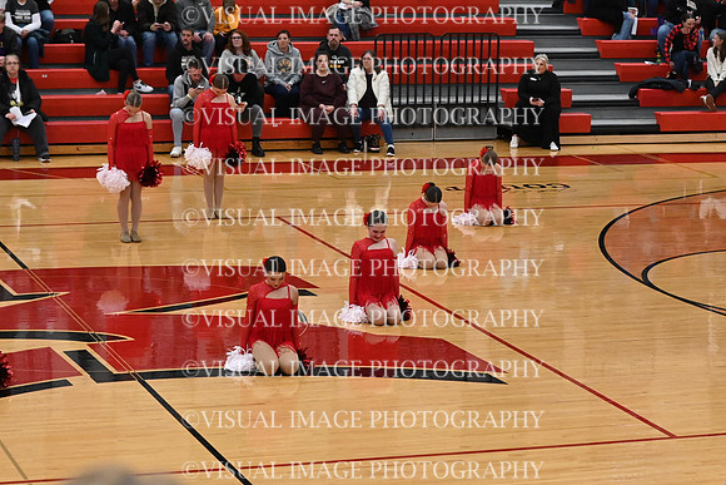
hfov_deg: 19.5
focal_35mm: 105
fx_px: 2118
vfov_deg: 13.0
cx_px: 363
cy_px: 242
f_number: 4
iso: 6400
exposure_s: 1/400
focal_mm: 70
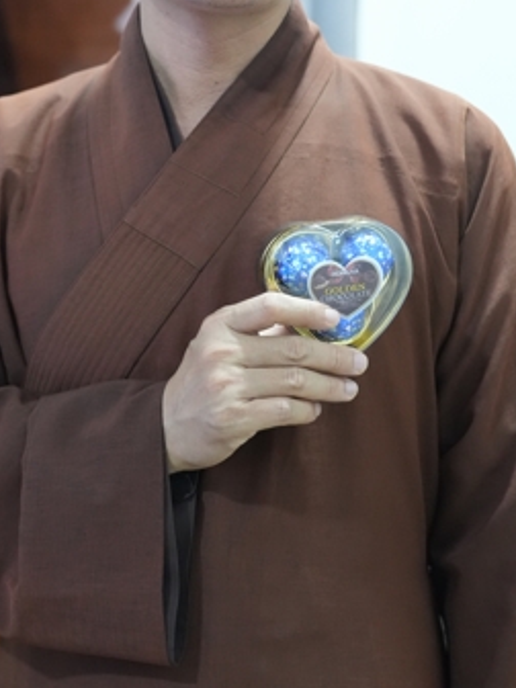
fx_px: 1292
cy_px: 211
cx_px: 202
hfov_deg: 22.5
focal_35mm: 65
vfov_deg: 29.5
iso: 6400
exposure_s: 1/125
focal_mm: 35
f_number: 2.8
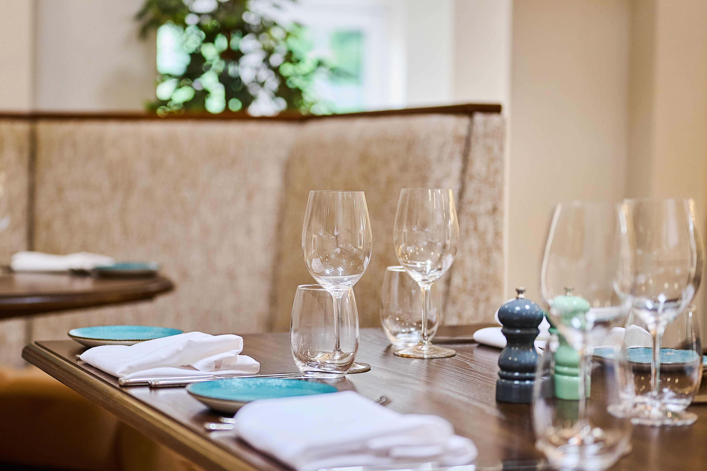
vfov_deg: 18.6
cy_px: 232
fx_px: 1433
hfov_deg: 27.6
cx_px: 246
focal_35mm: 73
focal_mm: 50
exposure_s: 1/125
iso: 560
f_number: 1.8
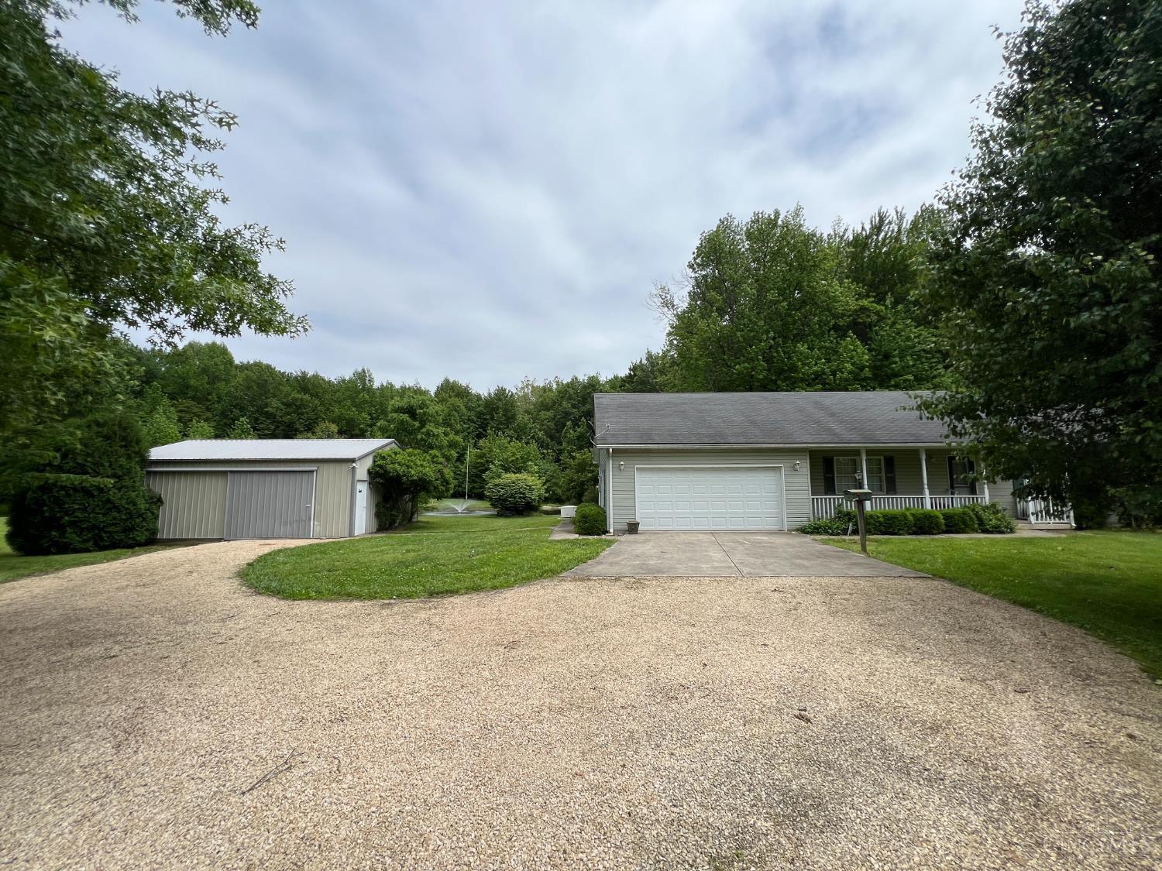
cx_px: 581
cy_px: 436
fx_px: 436
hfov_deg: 106.2
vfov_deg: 89.9
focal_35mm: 13
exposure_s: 1/2137
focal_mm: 1.57
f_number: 1.8
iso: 32
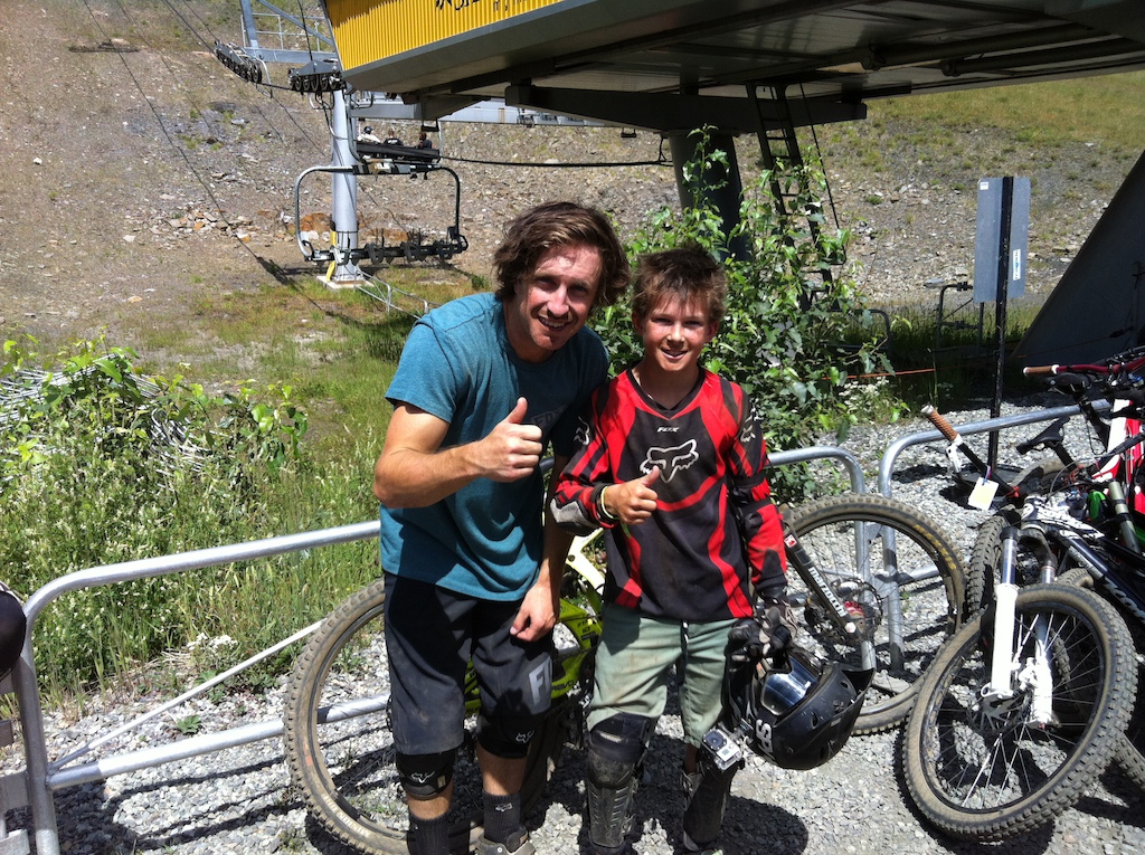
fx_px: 1156
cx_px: 572
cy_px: 428
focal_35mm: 35
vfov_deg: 40.6
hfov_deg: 52.7
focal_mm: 3.85
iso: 80
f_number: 2.8
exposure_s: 1/1207
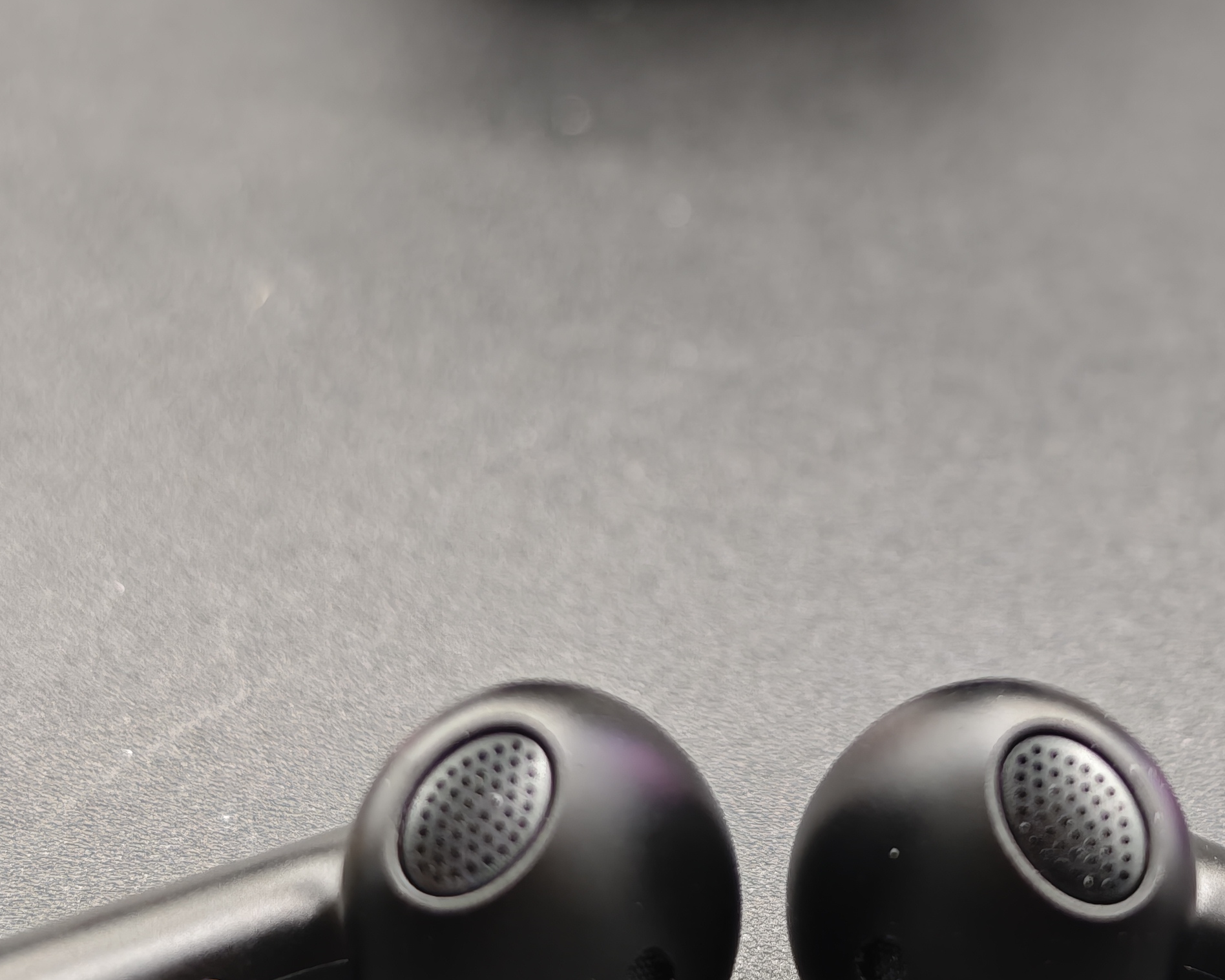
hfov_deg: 19.7
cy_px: 500
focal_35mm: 97
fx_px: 3517
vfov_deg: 15.9
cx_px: 770
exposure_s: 1/50
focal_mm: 8.72
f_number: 1.63
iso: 320
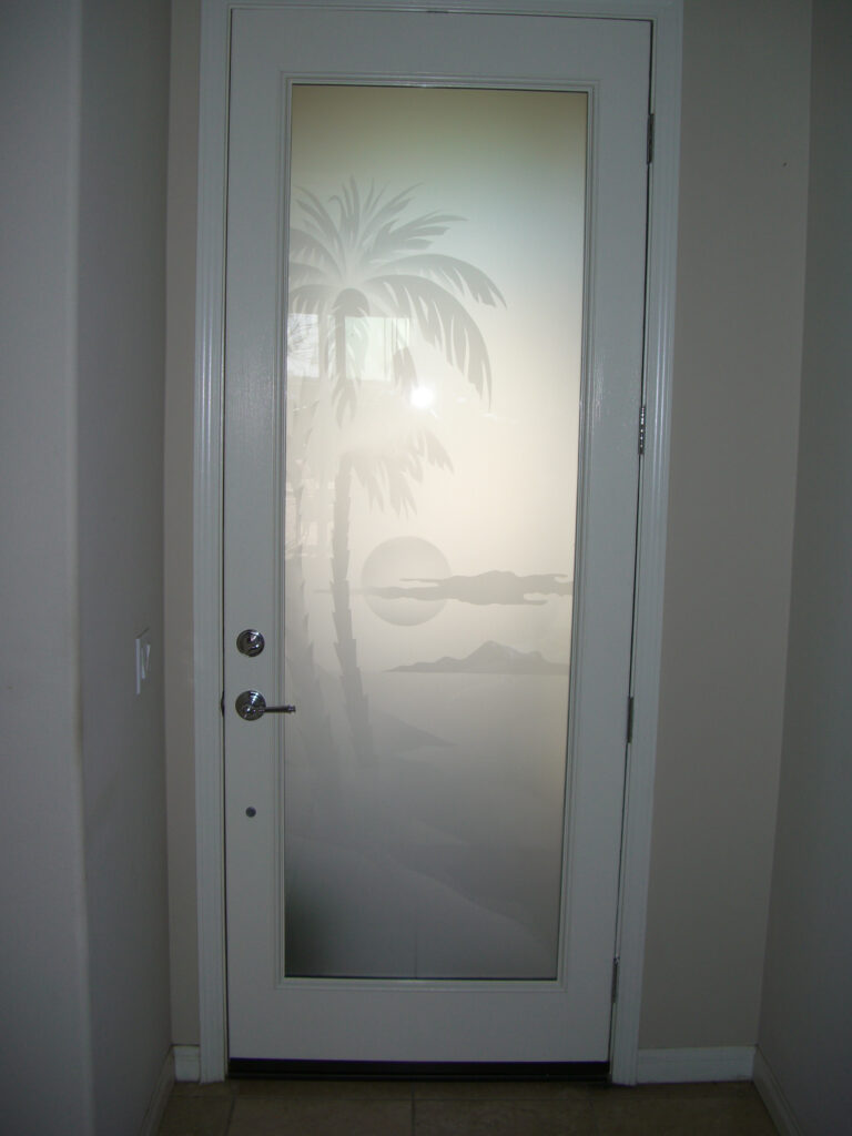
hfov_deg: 37.7
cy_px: 568
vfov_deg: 49.0
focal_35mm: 38
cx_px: 426
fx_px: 1247
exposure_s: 1/250
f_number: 2.8
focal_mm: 7.9
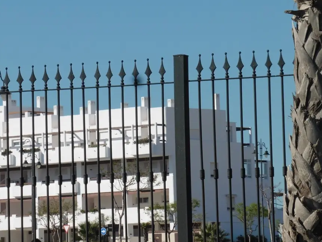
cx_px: 84
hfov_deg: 6.7
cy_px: 119
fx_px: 2736
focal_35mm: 294
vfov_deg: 5.1
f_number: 6.3
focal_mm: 35.6
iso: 100
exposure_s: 1/640
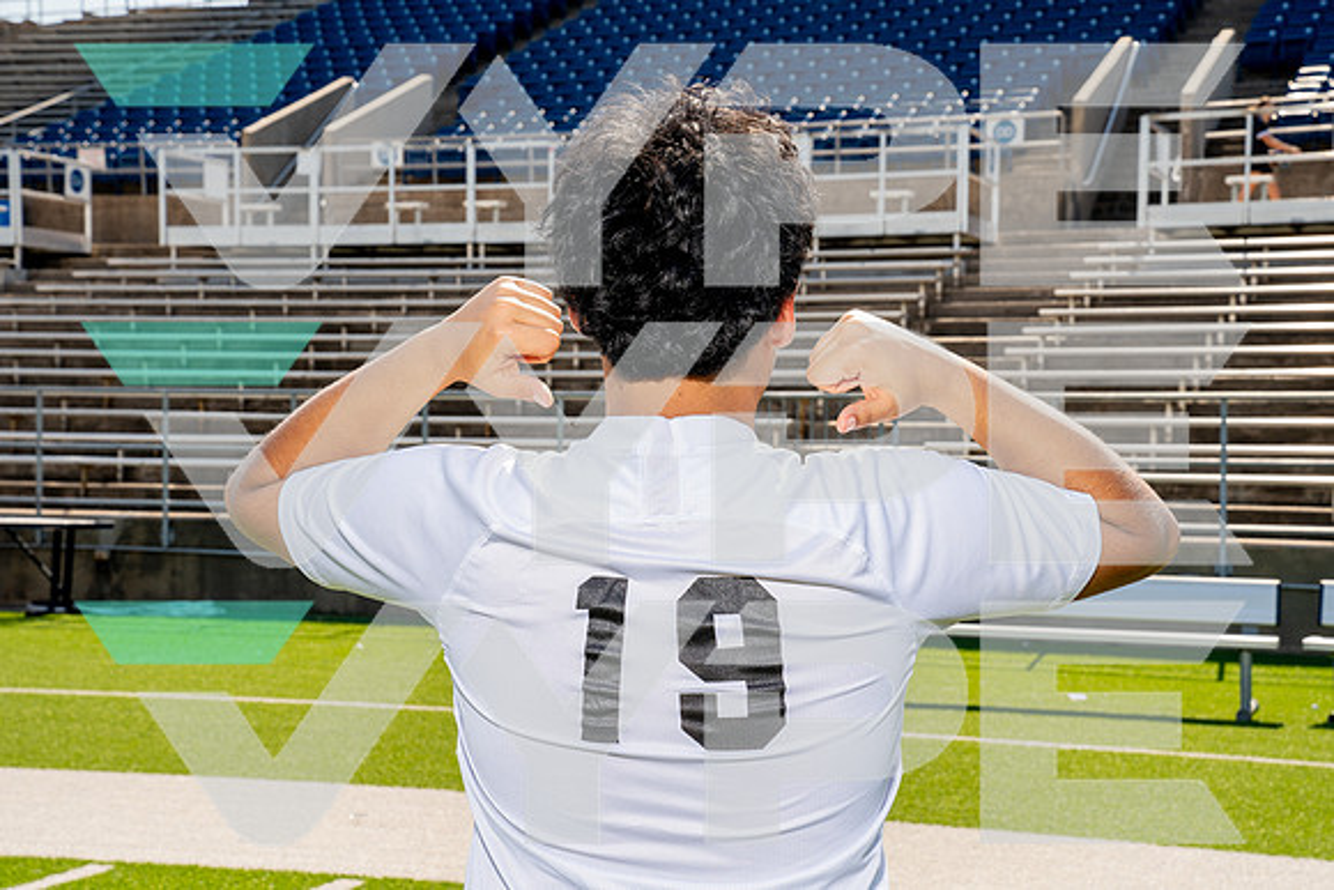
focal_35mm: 67
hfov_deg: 30.1
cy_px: 445
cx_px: 667
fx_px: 2483
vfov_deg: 20.3
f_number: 11
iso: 320
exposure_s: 1/250
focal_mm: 67
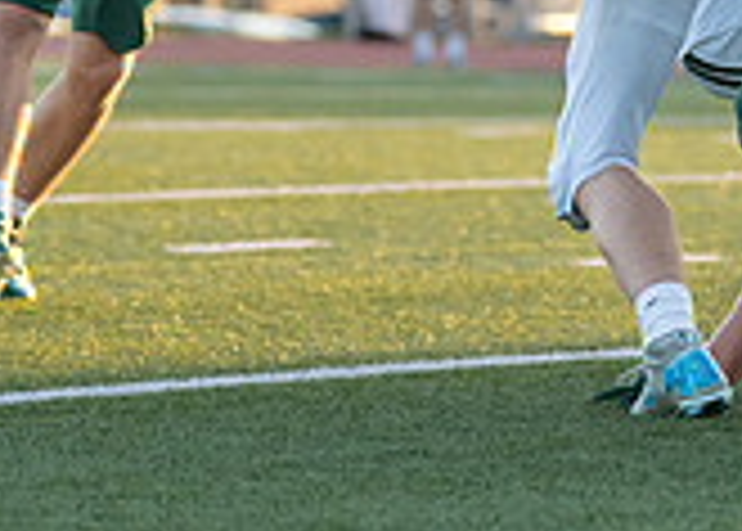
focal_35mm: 531
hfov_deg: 3.8
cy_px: -191
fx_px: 11195
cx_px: 656
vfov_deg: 2.7
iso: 500
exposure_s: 1/2500
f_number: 2.8
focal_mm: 100
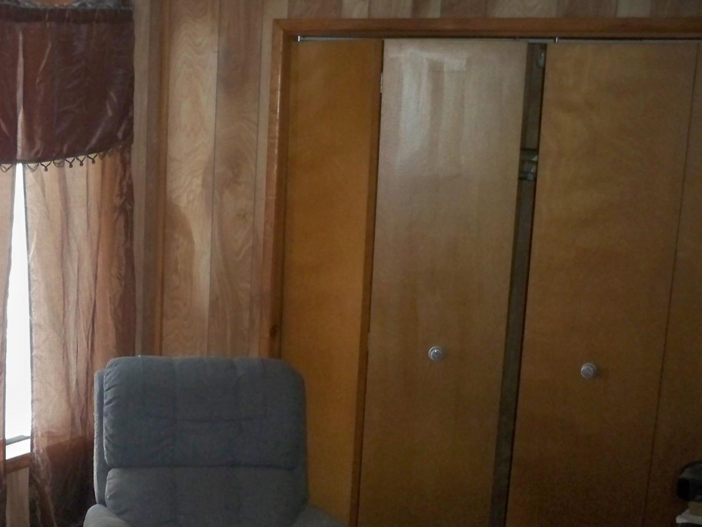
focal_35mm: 62
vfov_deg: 23.1
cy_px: 462
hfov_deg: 30.1
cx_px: 93
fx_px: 1257
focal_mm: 6.3
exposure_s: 1/60
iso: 400
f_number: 3.1
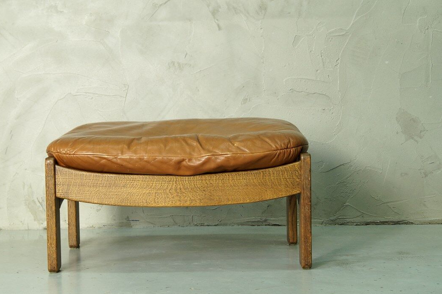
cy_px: 168
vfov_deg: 18.9
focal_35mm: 72
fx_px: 883
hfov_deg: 28.0
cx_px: 180
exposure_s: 1/15
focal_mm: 40
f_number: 7.1
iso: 400
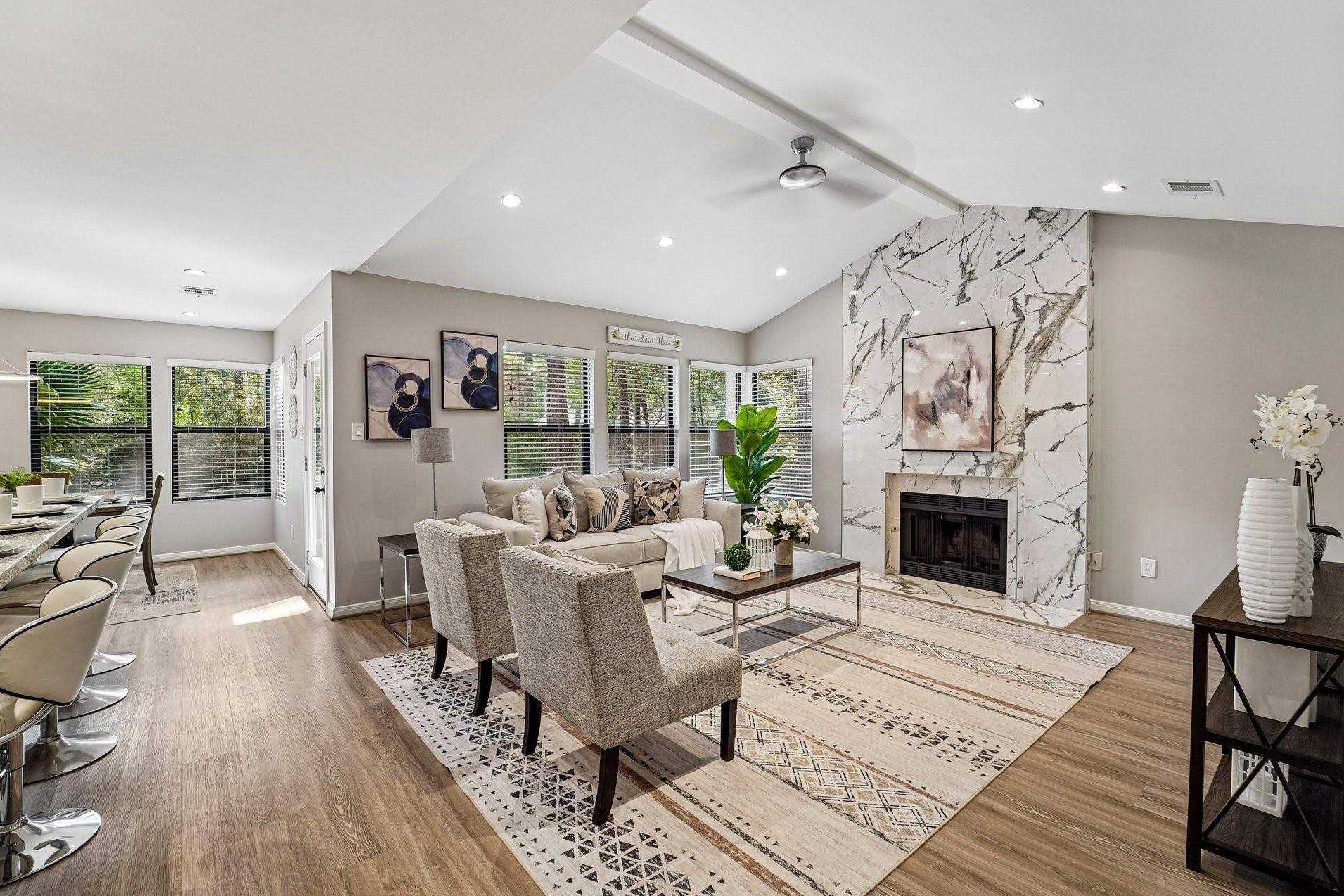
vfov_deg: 77.3
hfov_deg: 100.4
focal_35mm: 15
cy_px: 444
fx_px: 560
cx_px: 661
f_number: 8
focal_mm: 14
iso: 500
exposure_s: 1/20
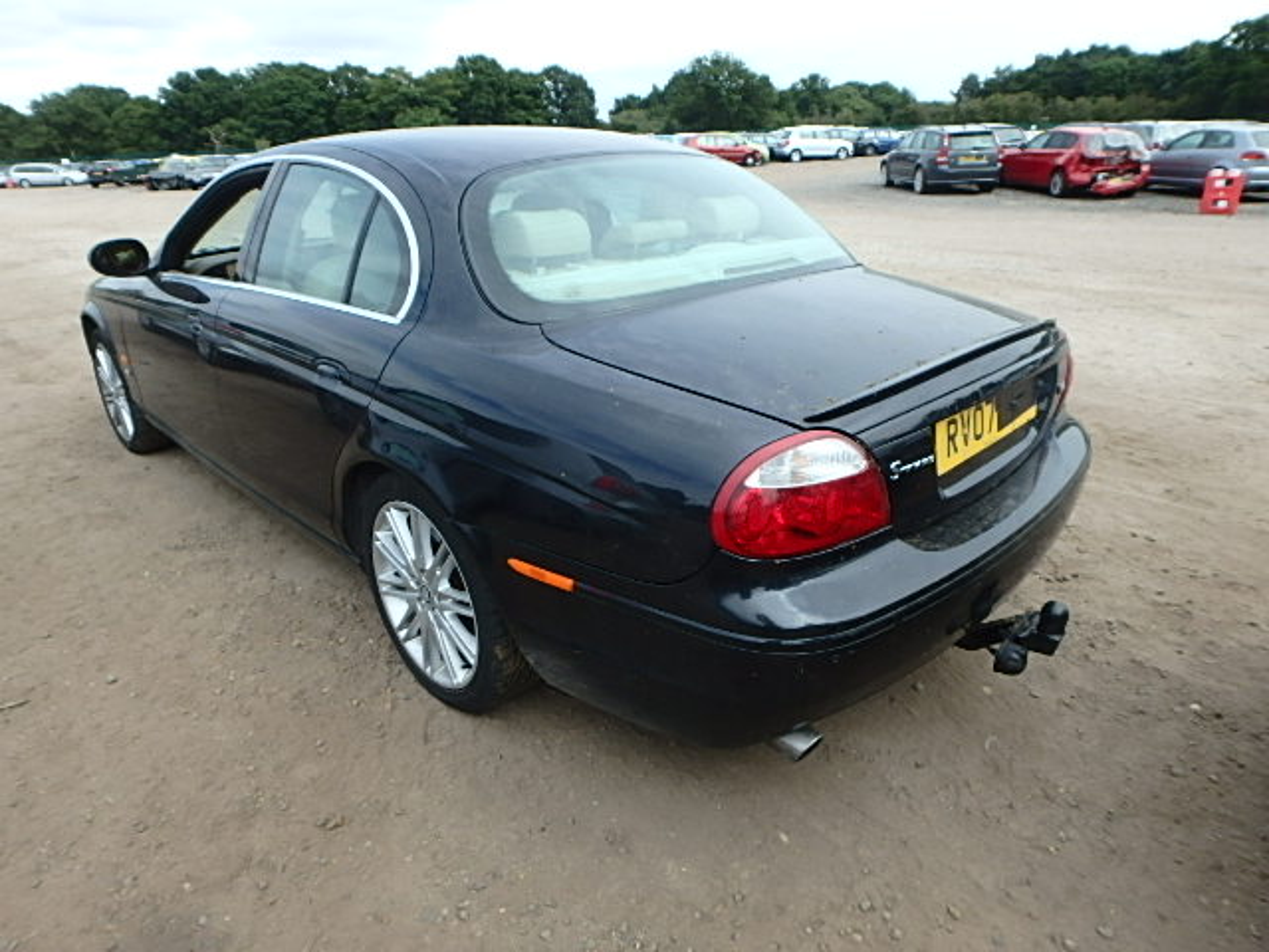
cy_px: 476
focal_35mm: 21
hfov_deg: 79.0
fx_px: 770
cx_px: 634
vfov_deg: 63.4
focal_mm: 3.7
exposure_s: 1/500
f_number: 3.5
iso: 125
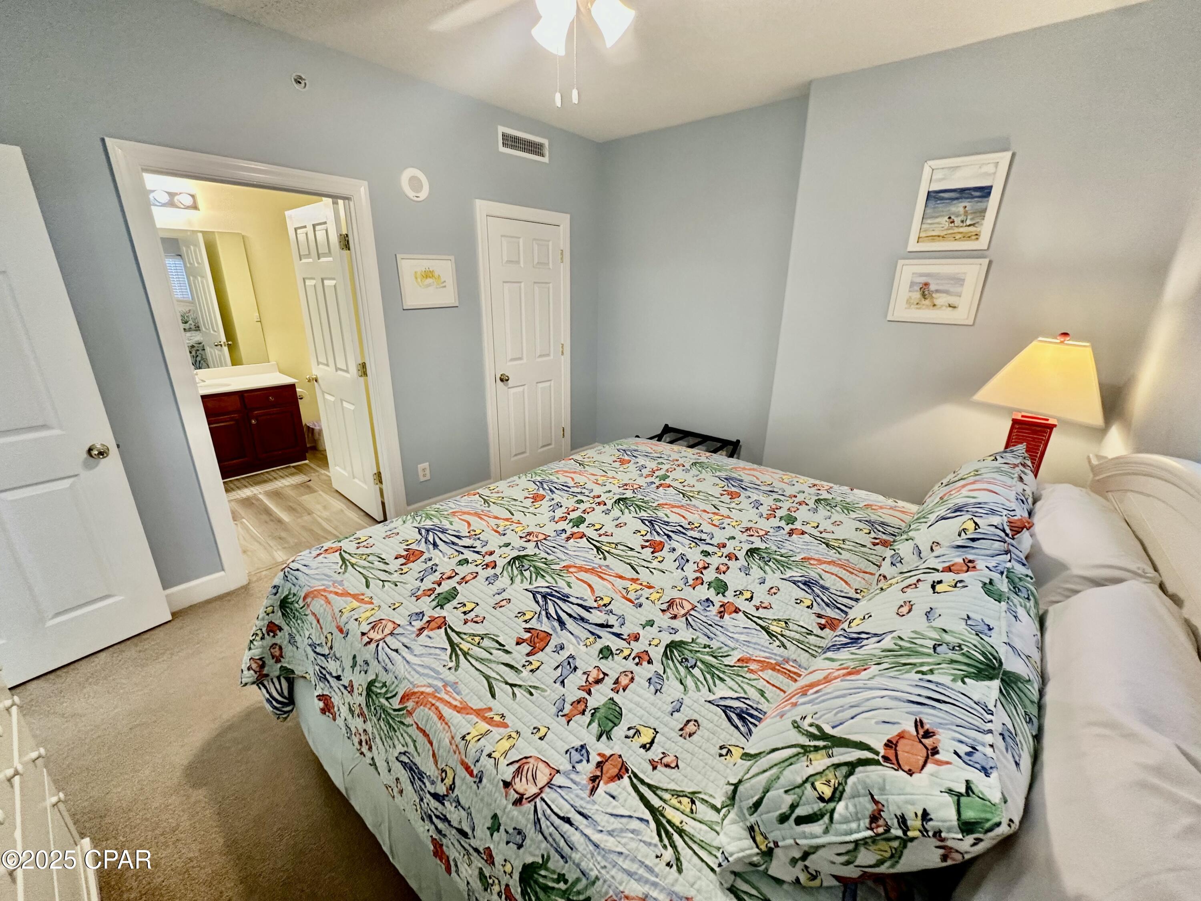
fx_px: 486
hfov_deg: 102.1
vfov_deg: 85.7
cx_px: 600
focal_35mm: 14
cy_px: 450
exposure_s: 1/60
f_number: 2.2
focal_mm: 2.22
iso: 200
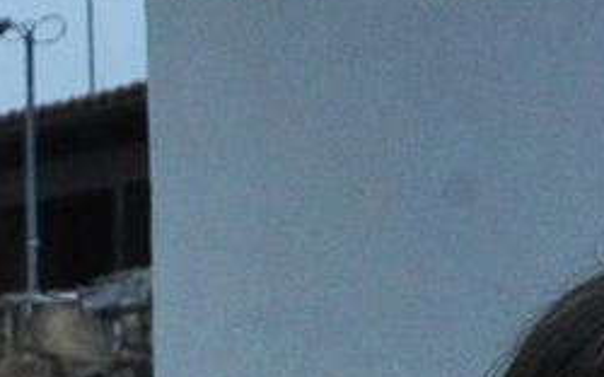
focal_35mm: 287
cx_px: -314
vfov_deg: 4.4
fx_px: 4722
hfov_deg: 7.2
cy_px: 1038
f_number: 5.6
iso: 2500
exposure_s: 1/100
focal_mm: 44
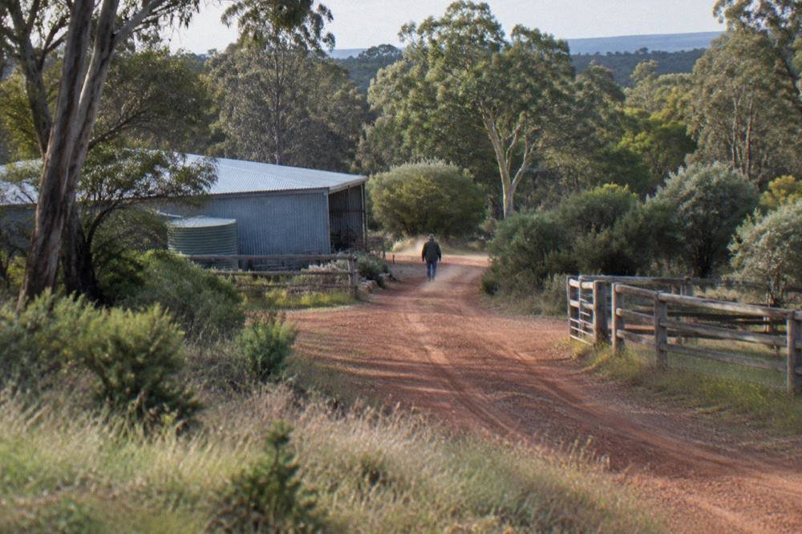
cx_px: 401
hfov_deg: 31.4
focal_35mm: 64
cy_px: 267
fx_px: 1425
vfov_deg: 21.2
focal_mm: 64
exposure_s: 1/160
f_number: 8
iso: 200
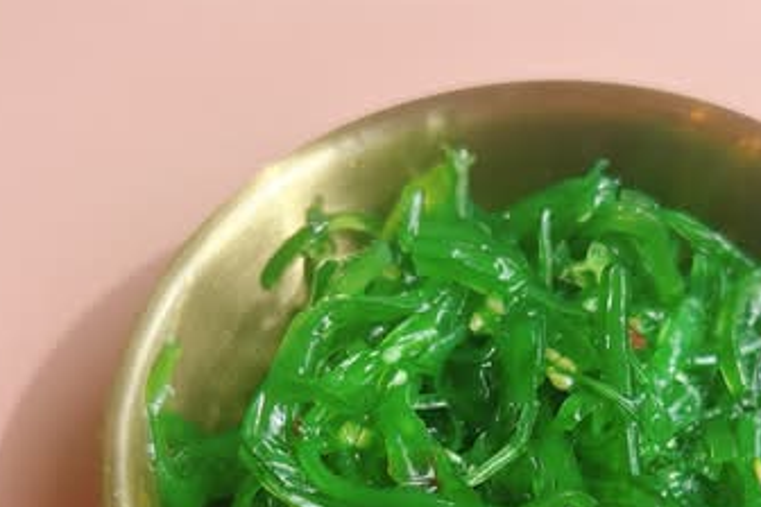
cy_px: 490
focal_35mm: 59
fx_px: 1247
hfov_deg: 33.6
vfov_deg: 22.2
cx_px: 516
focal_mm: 5.7
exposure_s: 1/331
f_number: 1.5
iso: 50
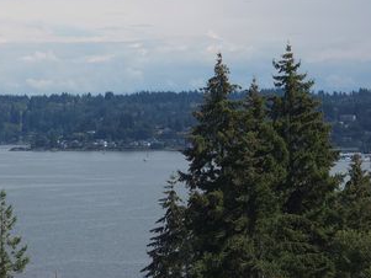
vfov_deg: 7.8
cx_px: 117
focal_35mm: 191
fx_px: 2048
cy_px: 146
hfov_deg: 10.3
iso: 32
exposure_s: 1/443
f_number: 3.4
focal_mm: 18.6
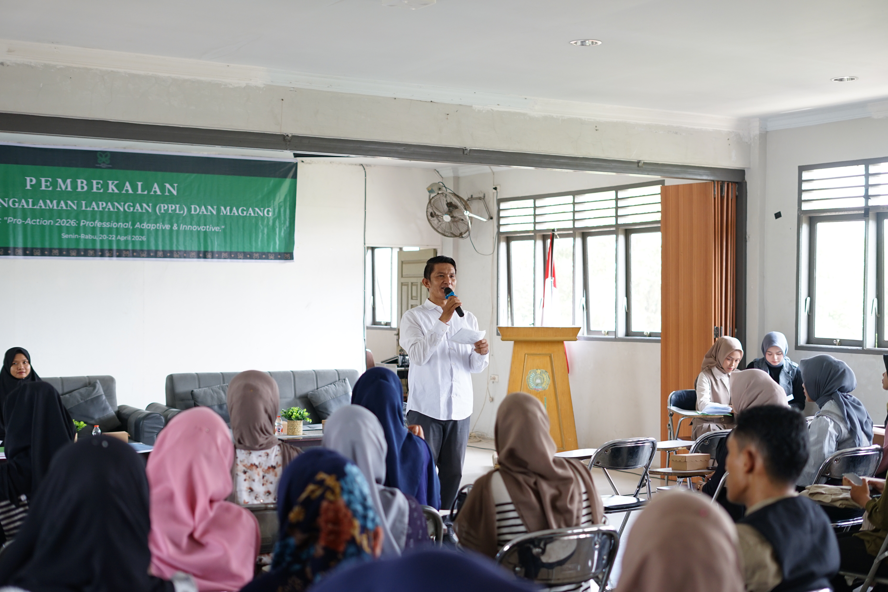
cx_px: 444
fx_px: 1233
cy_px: 296
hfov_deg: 39.6
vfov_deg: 27.0
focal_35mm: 50
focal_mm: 50
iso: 400
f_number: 2.8
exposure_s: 1/100
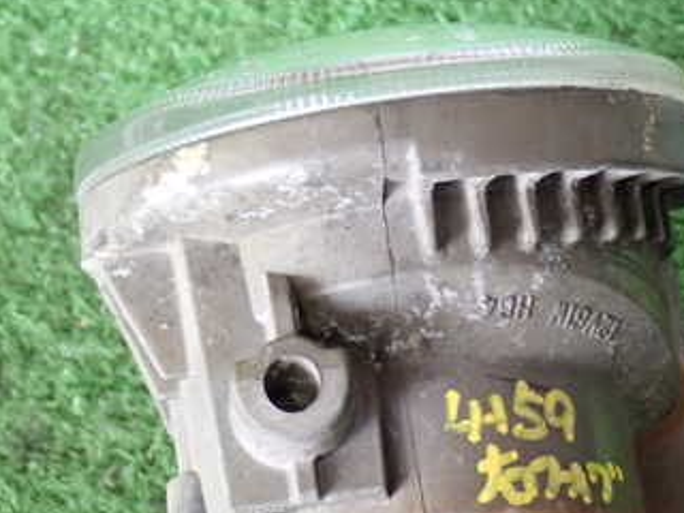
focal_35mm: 88
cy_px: 400
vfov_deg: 16.7
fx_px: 1739
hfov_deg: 22.1
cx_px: 466
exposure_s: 1/50
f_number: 3.1
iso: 500
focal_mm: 8.4
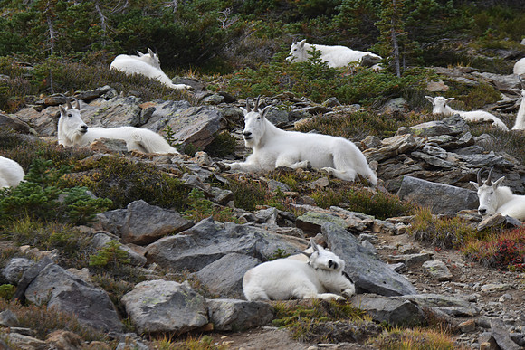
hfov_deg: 3.6
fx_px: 8314
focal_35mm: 570
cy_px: 175
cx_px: 262
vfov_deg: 2.4
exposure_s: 1/640
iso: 200
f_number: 6.3
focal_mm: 380
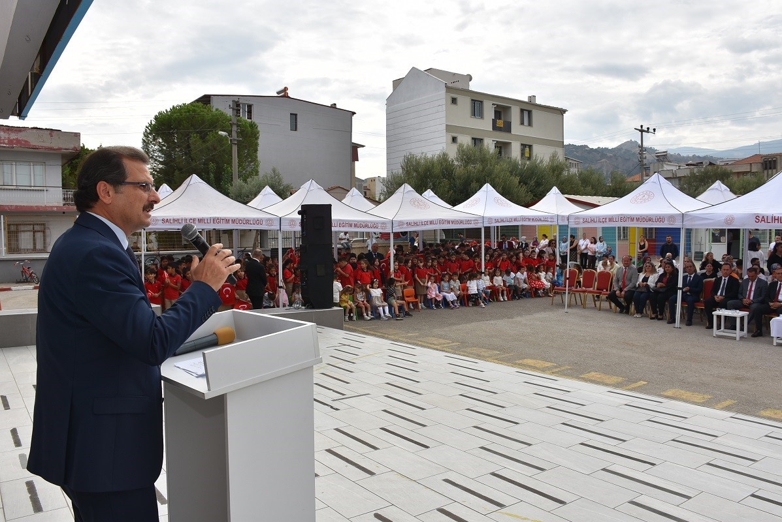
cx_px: 391
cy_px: 261
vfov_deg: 48.0
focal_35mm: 27
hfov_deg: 67.3
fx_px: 587
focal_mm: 18
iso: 100
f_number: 10
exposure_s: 1/250
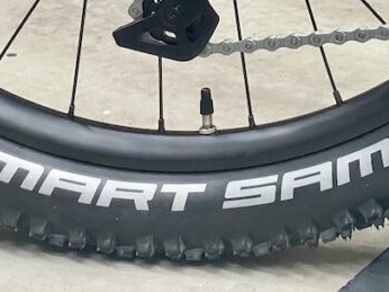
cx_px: 546
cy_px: -109
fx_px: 1729
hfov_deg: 12.3
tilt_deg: -12.9
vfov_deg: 9.4
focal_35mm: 154
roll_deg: -4.6
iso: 250
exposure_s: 1/60
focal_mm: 6
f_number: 2
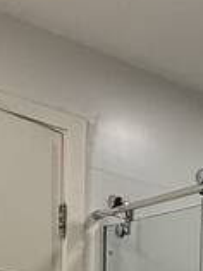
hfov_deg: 11.4
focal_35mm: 96
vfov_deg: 17.8
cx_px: 552
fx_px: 753
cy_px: 434
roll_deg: -1.0
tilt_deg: -0.7
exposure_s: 1/60
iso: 250
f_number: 2.2
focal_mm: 2.22
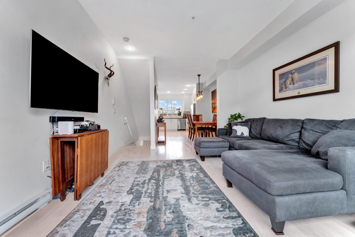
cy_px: 118
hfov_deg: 104.3
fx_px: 138
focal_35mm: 14
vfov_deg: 81.2
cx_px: 178
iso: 400
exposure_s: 1/8
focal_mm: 14
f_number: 9
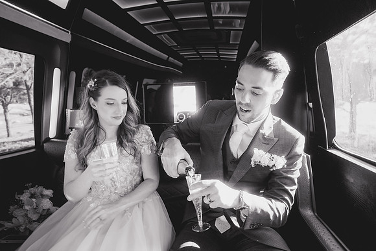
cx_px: 188
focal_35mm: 20
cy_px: 126
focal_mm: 18
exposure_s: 1/125
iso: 3200
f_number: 2.8
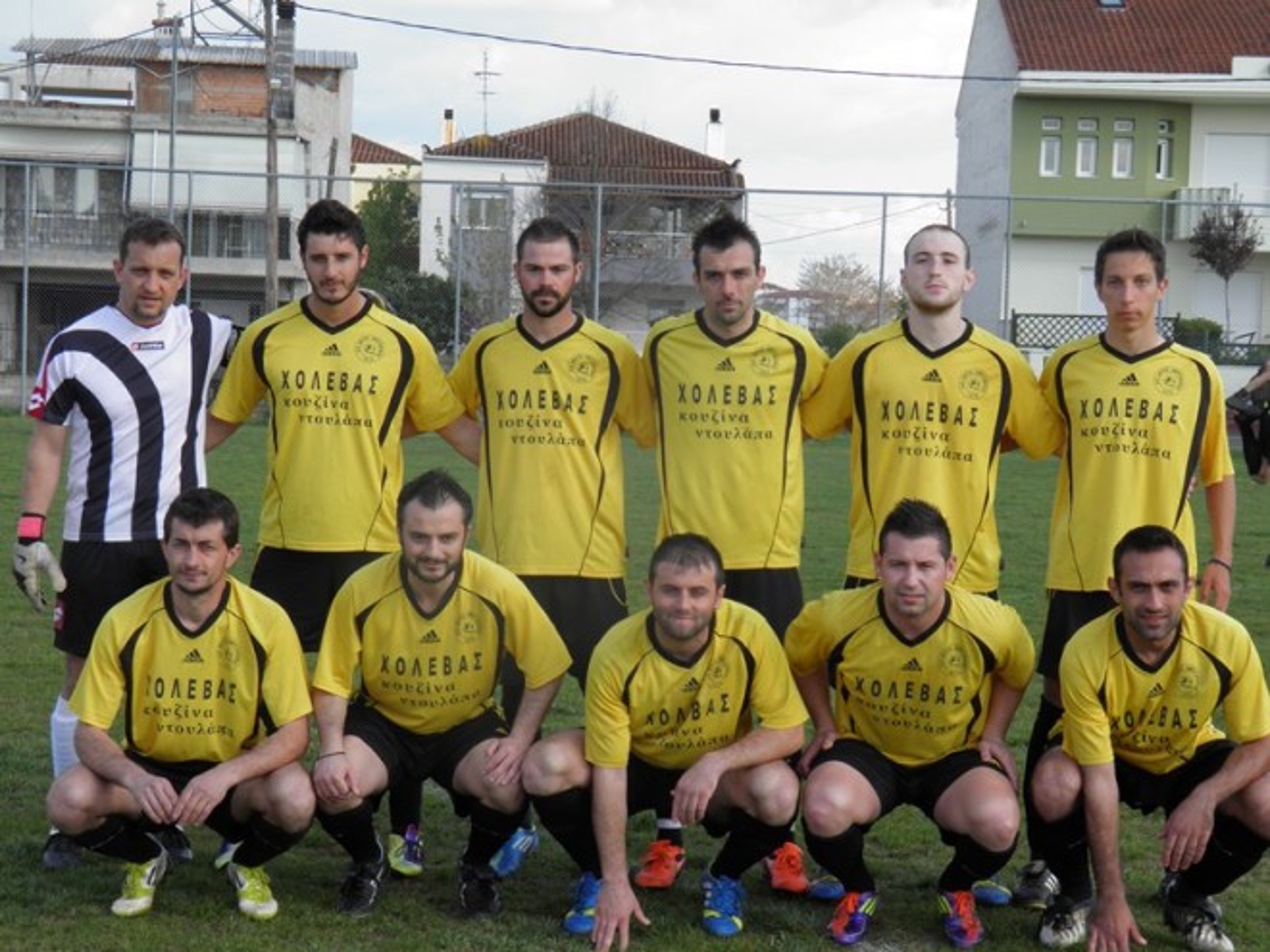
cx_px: 635
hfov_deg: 24.4
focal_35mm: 80
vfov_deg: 18.4
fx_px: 2935
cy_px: 476
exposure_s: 1/160
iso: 50
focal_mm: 14.4
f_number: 5.5
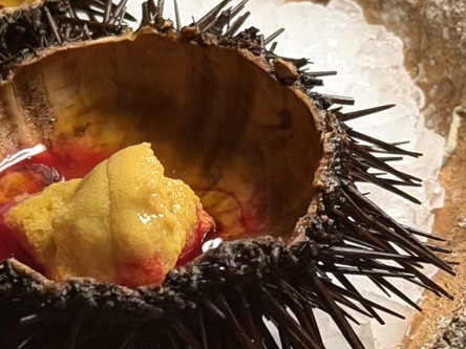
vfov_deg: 8.6
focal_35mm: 173
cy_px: 48
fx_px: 2329
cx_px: -92
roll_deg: -2.4
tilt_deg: -37.6
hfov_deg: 11.2
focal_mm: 6.76
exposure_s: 1/40
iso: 400
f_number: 1.78
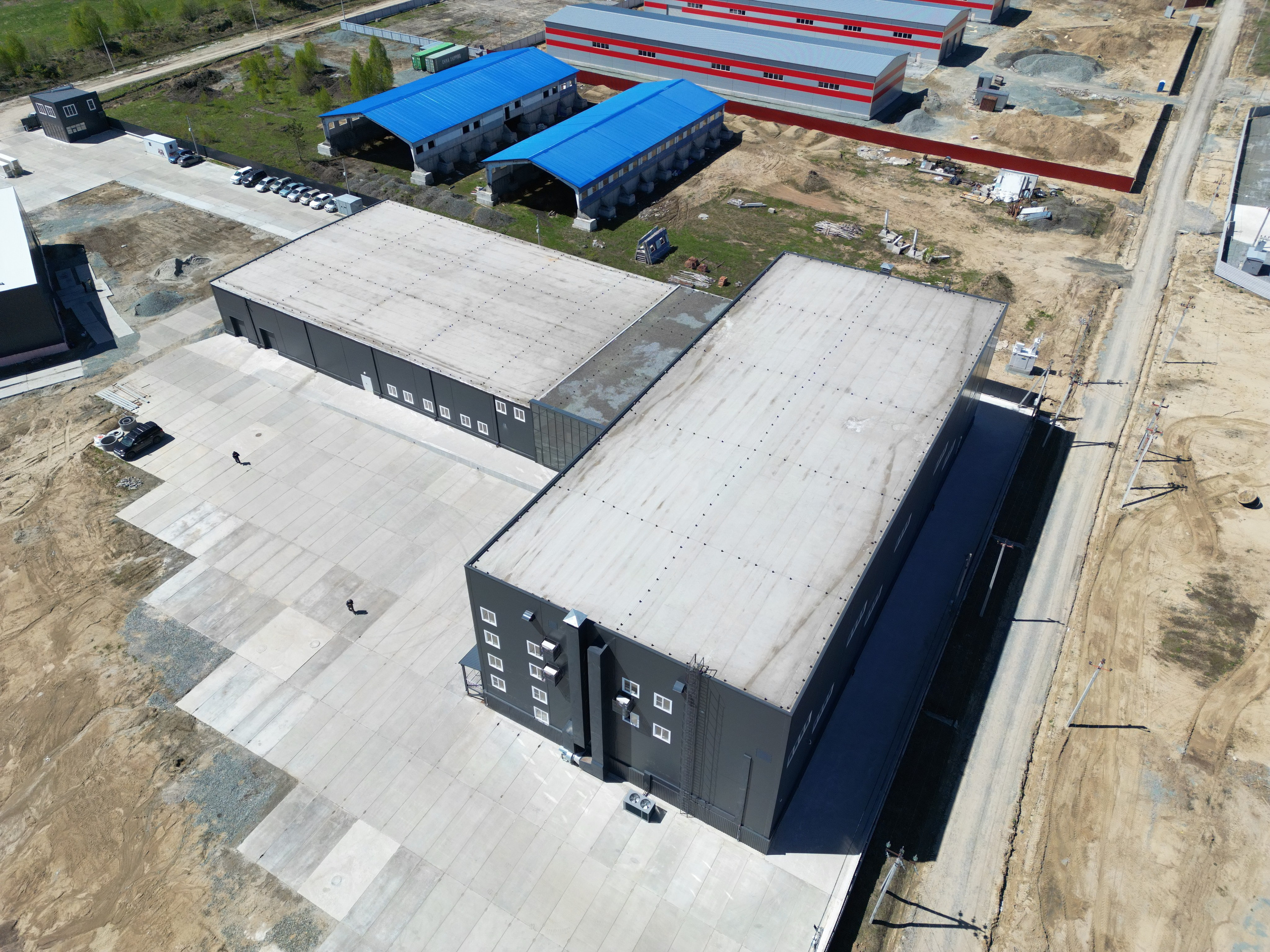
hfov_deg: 71.6
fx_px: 881
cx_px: 635
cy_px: 476
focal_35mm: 24
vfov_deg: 56.8
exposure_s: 1/3000
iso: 110
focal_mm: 6.72
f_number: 1.7
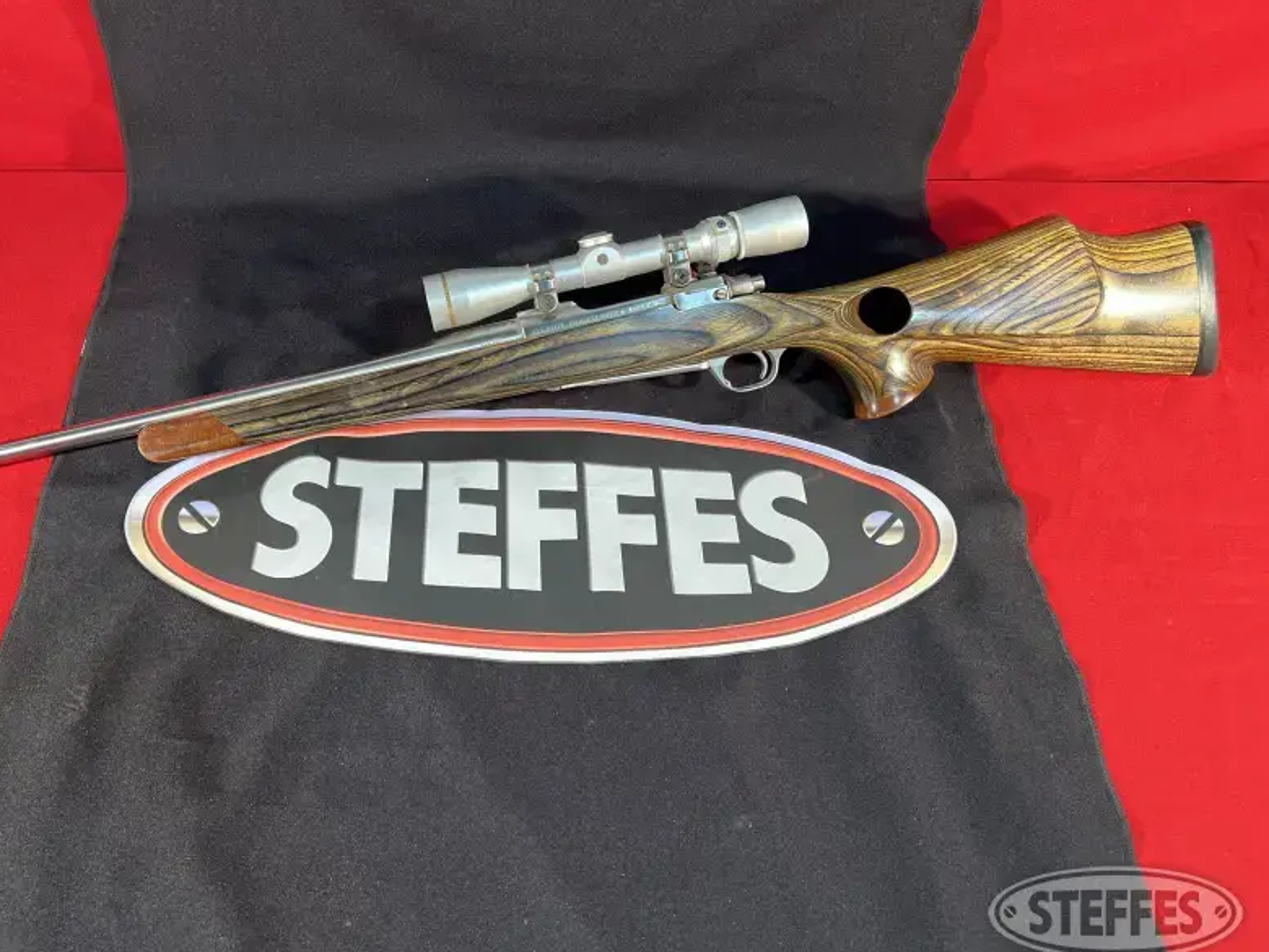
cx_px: 496
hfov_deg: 56.3
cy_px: 392
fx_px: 1173
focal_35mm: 32
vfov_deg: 44.0
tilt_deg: -51.0
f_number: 1.5
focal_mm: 5.7
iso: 100
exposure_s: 1/120
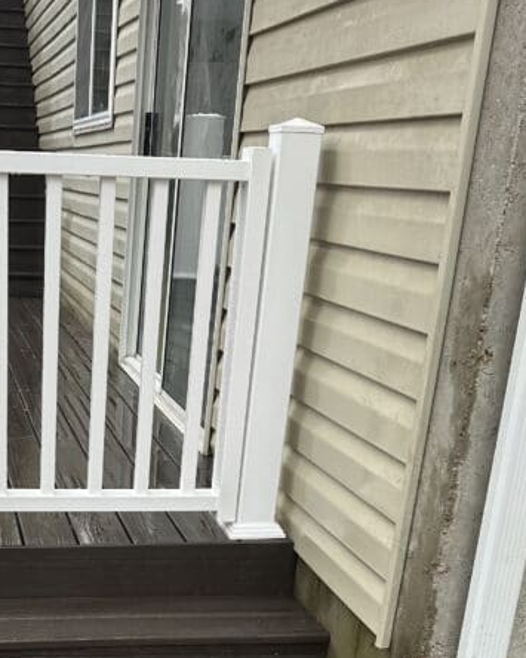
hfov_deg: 27.2
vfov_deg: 32.4
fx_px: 1051
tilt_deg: -28.3
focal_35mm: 54
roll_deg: -2.9
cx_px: 68
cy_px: 631
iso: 64
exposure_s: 1/218
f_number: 1.78
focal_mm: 6.86
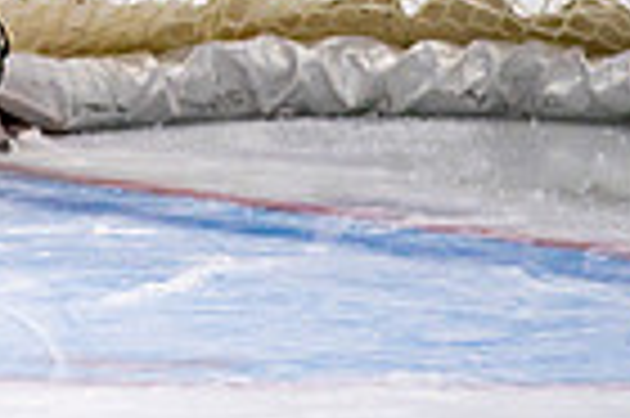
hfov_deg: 2.2
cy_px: -349
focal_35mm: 939
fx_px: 16413
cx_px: -450
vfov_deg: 1.5
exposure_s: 1/640
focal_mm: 182
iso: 800
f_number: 2.8
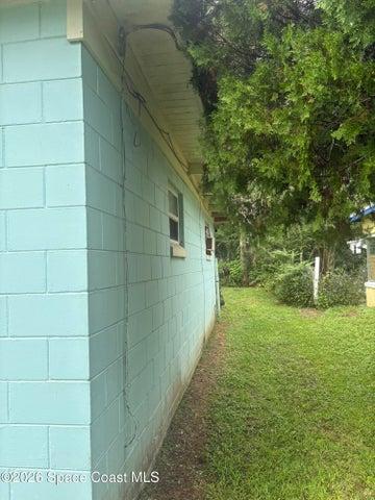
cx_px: 188
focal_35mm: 26
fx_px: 376
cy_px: 250
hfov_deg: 53.1
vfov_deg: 67.3
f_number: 1.6
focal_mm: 5.96
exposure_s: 1/1001
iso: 50
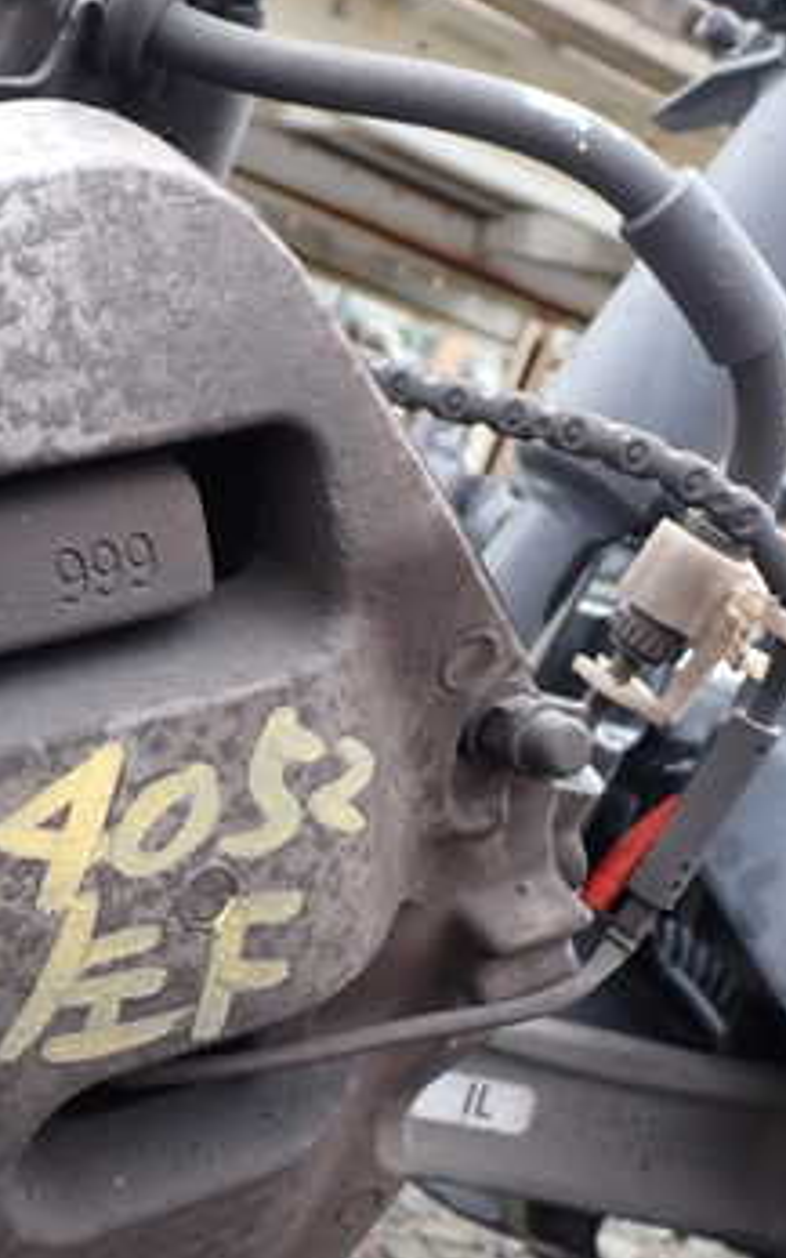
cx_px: -22
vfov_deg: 36.7
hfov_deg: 22.5
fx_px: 1884
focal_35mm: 55
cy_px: 769
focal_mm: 5.4
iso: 100
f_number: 3.2
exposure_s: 1/80
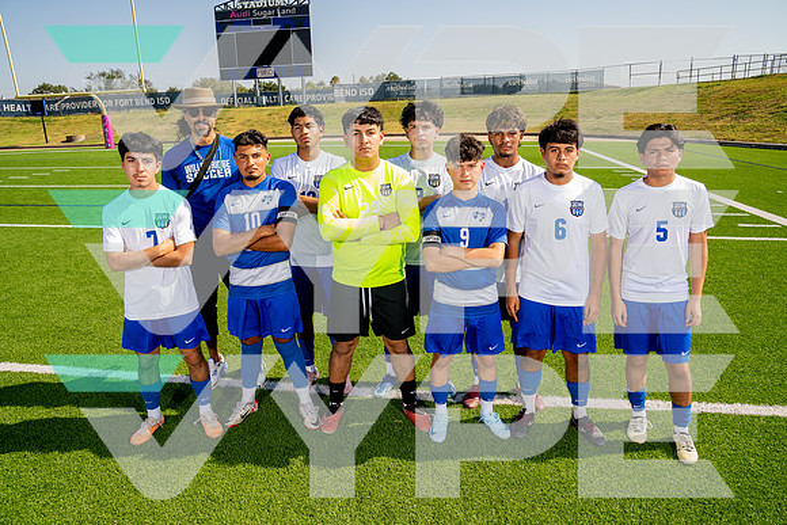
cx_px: 394
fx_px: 525
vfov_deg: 53.2
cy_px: 262
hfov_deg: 73.7
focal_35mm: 24
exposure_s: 1/125
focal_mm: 24
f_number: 7.1
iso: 50
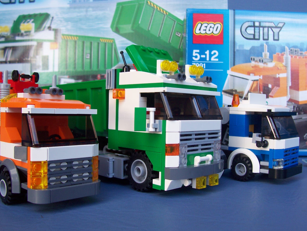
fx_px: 337
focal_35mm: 38
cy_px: 116
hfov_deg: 49.0
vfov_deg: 37.7
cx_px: 156
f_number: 2.8
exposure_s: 1/90
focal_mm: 5.6
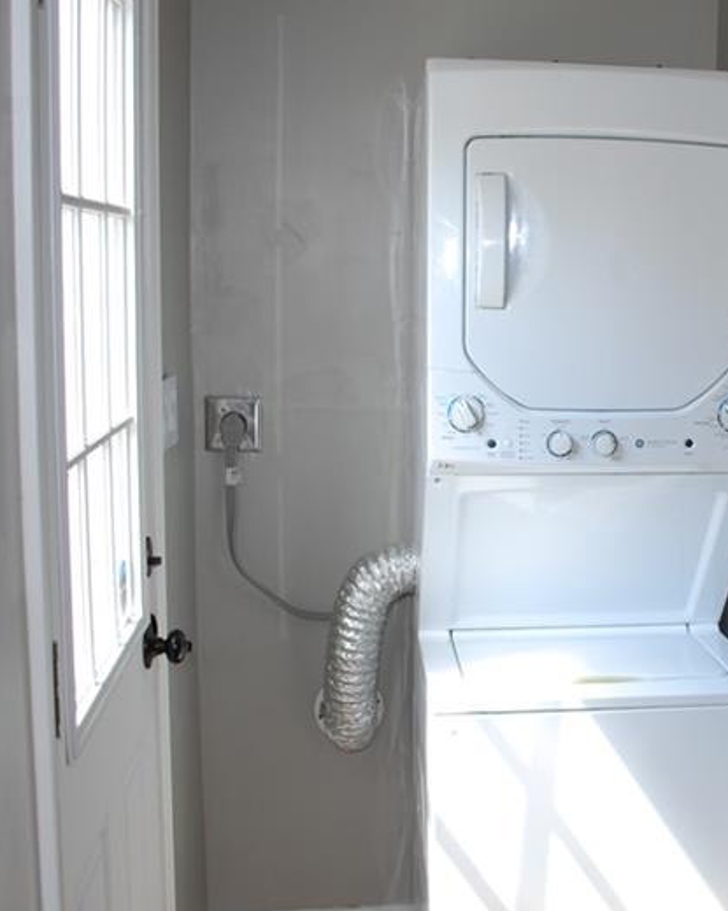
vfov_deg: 37.3
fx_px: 1347
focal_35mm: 50
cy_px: 486
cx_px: 614
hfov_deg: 29.3
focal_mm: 18
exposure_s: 1/80
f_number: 3.5
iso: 200
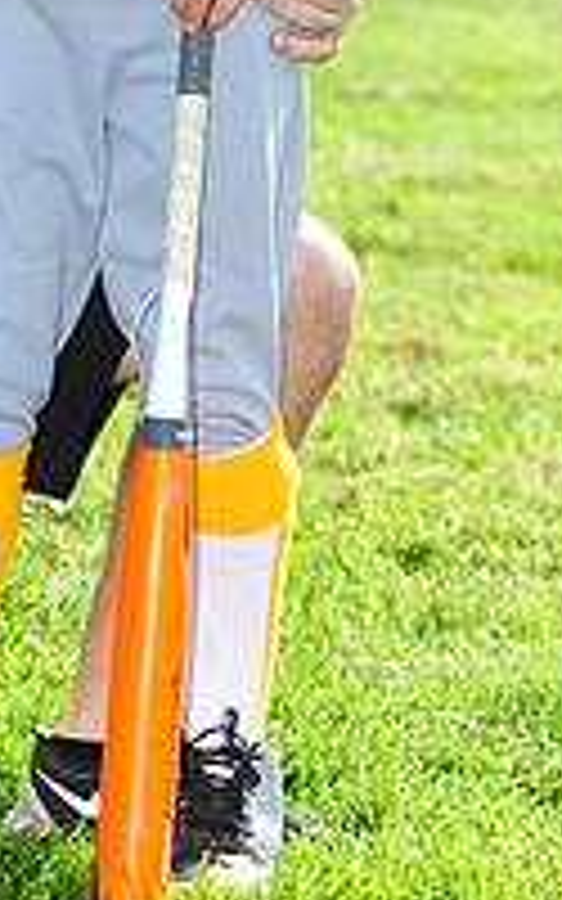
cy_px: -135
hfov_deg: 4.4
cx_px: -157
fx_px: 7254
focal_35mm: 296
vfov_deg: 7.0
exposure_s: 1/1250
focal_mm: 100
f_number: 4.5
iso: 400
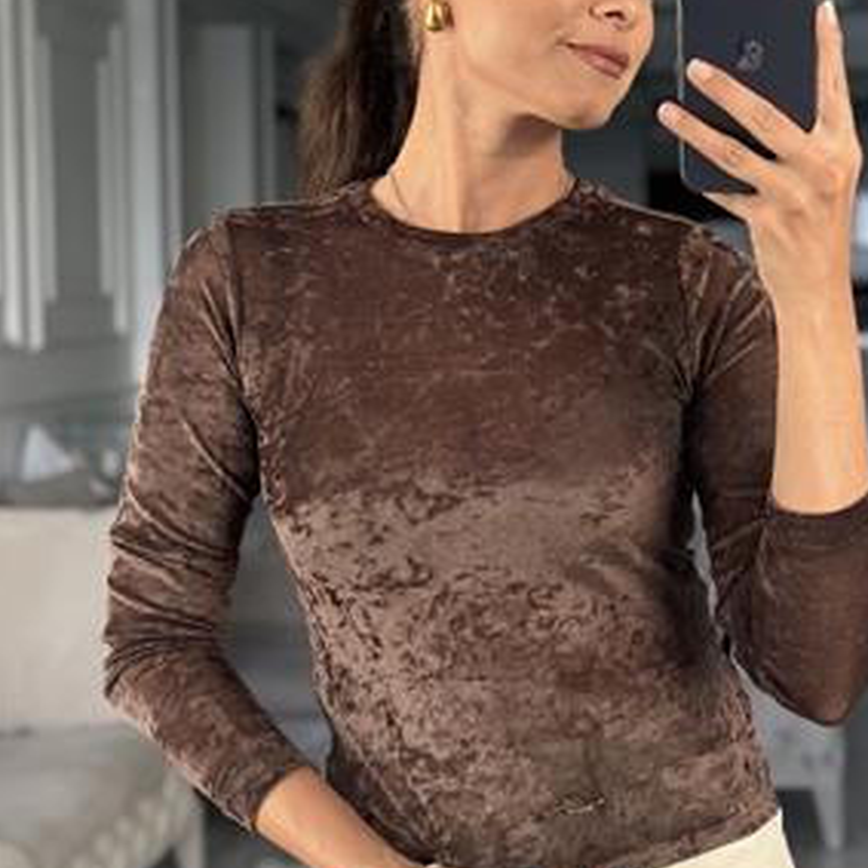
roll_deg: +0.6
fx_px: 2156
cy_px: 365
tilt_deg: -17.3
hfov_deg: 22.7
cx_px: 574
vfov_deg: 22.7
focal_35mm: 76
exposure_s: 1/116
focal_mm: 6.86
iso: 125
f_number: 1.78
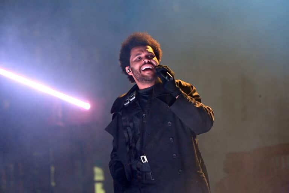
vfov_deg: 3.4
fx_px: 3211
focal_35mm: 400
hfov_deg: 5.2
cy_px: 96
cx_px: 144
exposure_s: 1/320
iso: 4000
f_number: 5.6
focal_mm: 400
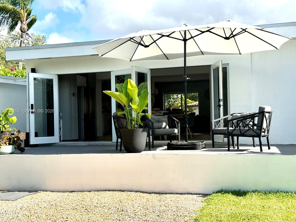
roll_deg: +1.0
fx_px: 419
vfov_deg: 29.7
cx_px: 147
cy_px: 111
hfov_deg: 38.9
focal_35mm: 49
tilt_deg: +2.8
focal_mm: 6.76
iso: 100
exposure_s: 1/4587
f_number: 1.78
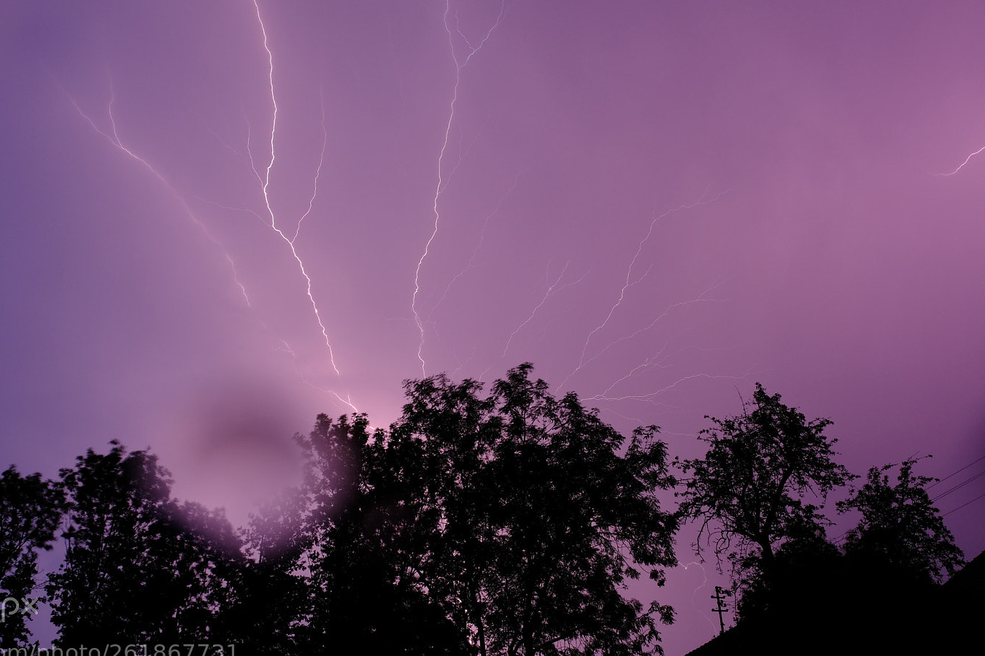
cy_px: 321
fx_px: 875
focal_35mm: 32
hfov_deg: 58.6
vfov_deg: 41.1
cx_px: 441
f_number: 10
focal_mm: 18
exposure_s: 10
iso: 200
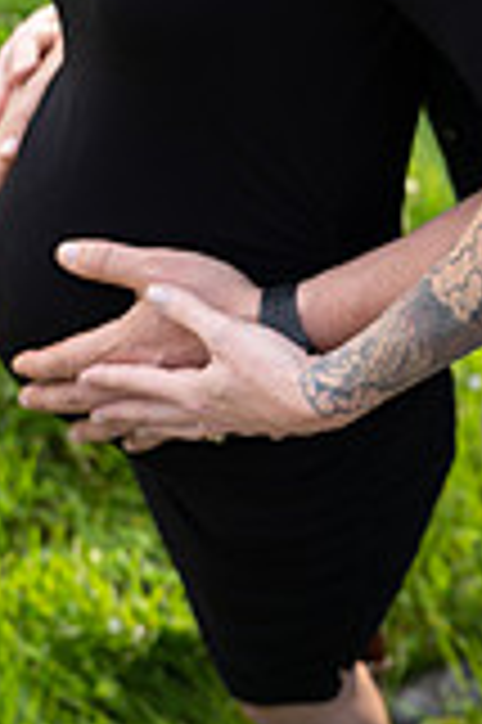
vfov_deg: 28.1
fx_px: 1348
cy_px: -18
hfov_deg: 20.2
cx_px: 333
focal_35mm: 67
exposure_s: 1/250
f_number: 2.8
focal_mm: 24
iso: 200
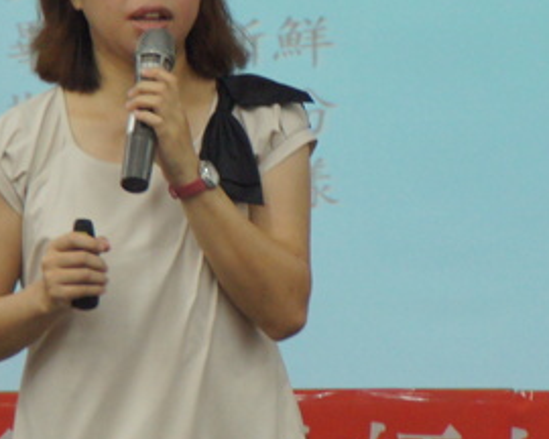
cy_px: 112
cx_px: 340
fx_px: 10675
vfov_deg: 2.4
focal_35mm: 657
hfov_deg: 2.9
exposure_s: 1/80
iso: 1600
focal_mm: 180
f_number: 6.3
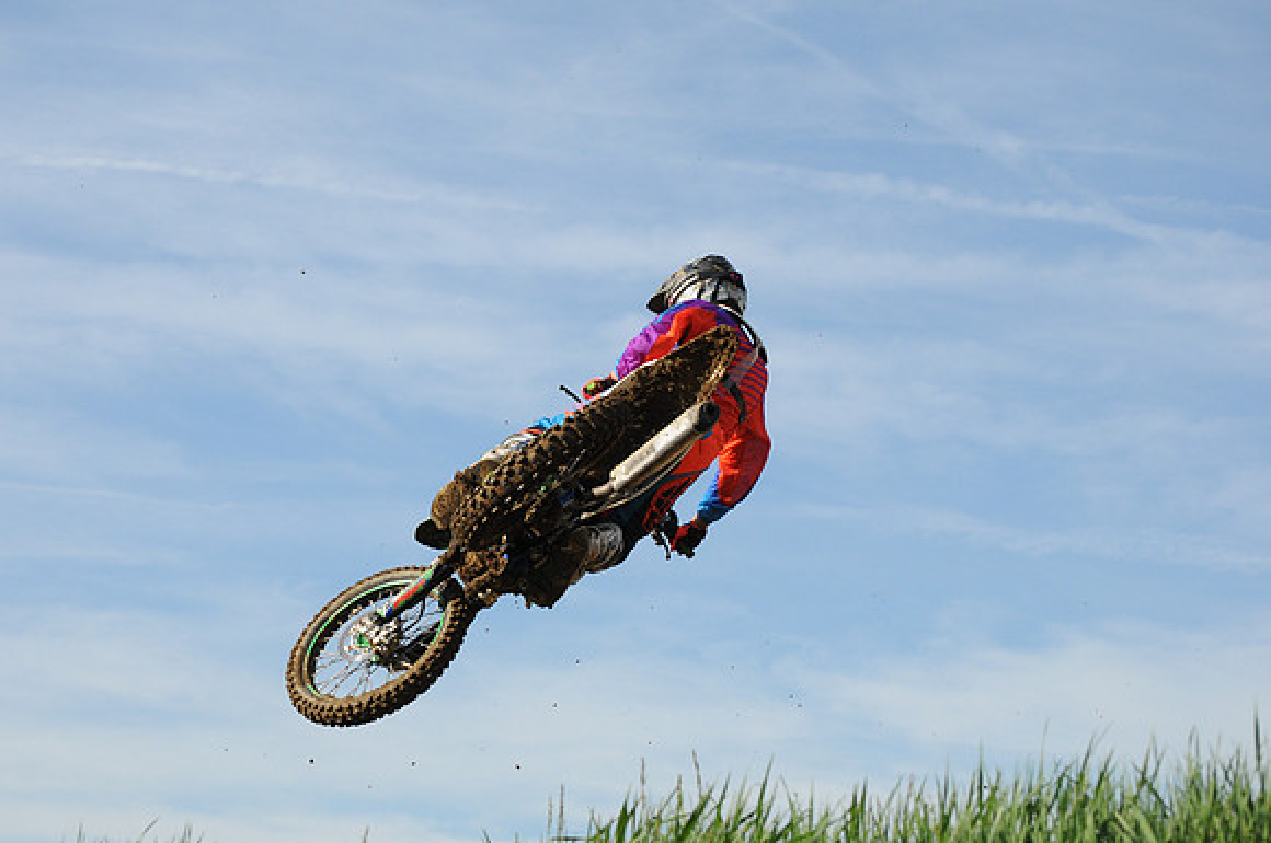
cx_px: 636
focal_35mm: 108
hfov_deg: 19.0
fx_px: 3808
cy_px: 422
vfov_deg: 12.6
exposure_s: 1/1600
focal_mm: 72
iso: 640
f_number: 8
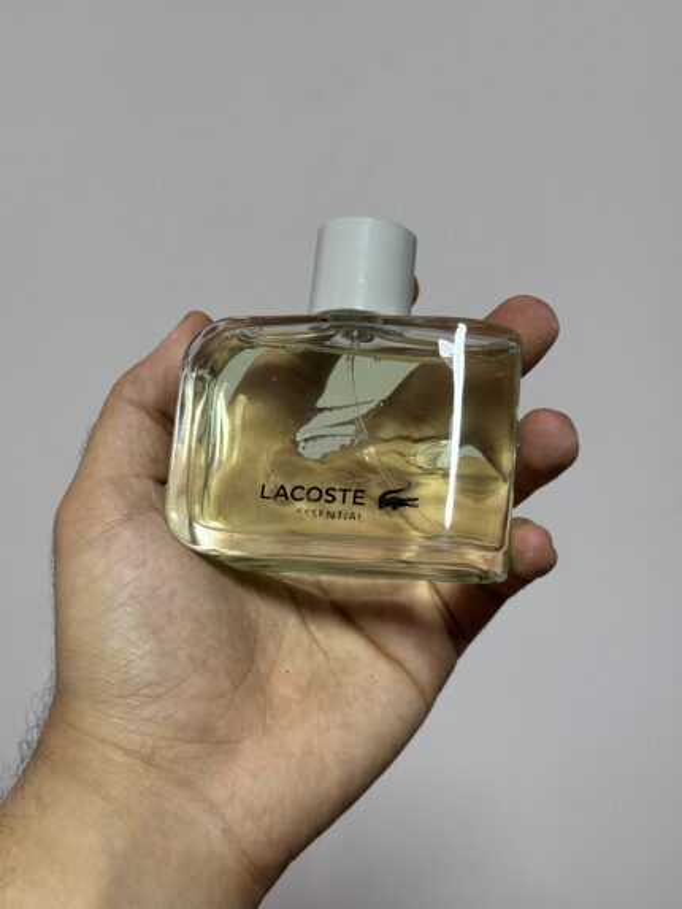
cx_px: 341
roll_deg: +0.8
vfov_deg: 39.6
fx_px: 1260
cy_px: 454
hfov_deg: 30.3
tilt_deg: -19.9
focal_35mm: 48
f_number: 1.78
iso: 64
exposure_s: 1/50
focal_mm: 6.76
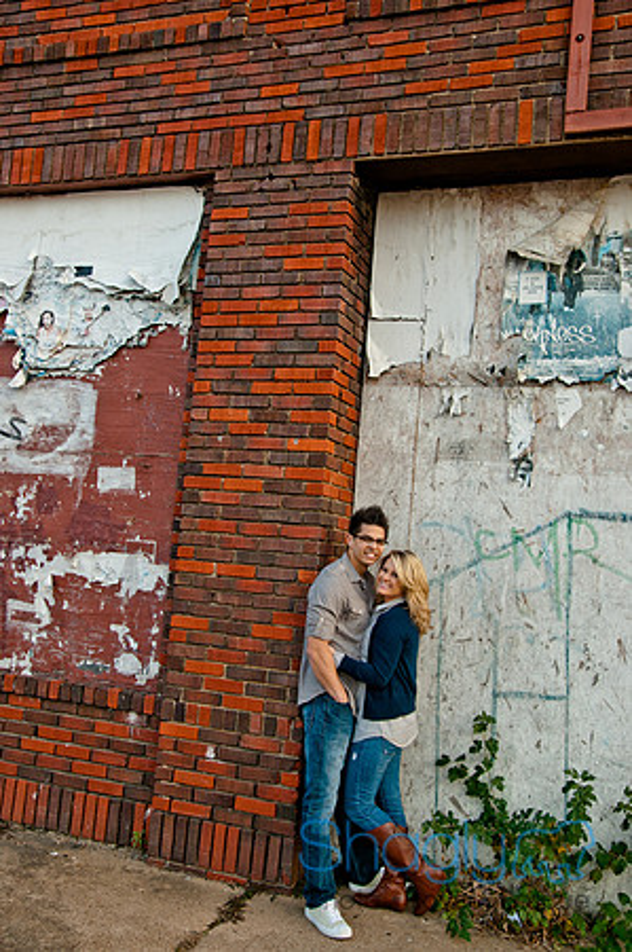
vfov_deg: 53.2
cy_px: 476
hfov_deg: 36.8
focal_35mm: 36
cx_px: 316
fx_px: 950
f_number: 4
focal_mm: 24
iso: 200
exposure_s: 1/200
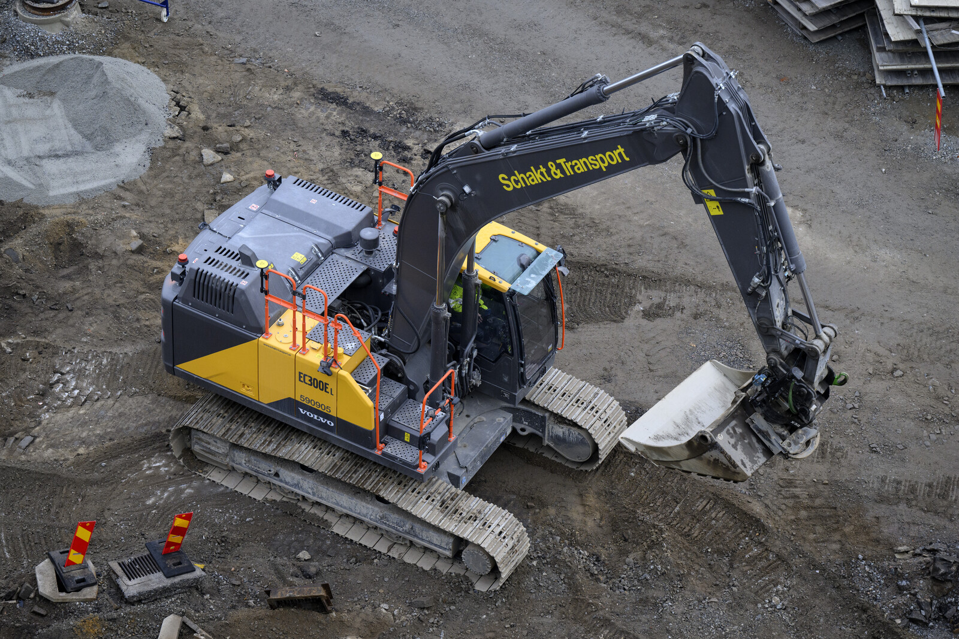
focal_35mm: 150
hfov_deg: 13.7
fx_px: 3996
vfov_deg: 9.2
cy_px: 320
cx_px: 480
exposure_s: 1/1000
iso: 1250
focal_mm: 150
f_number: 4.5
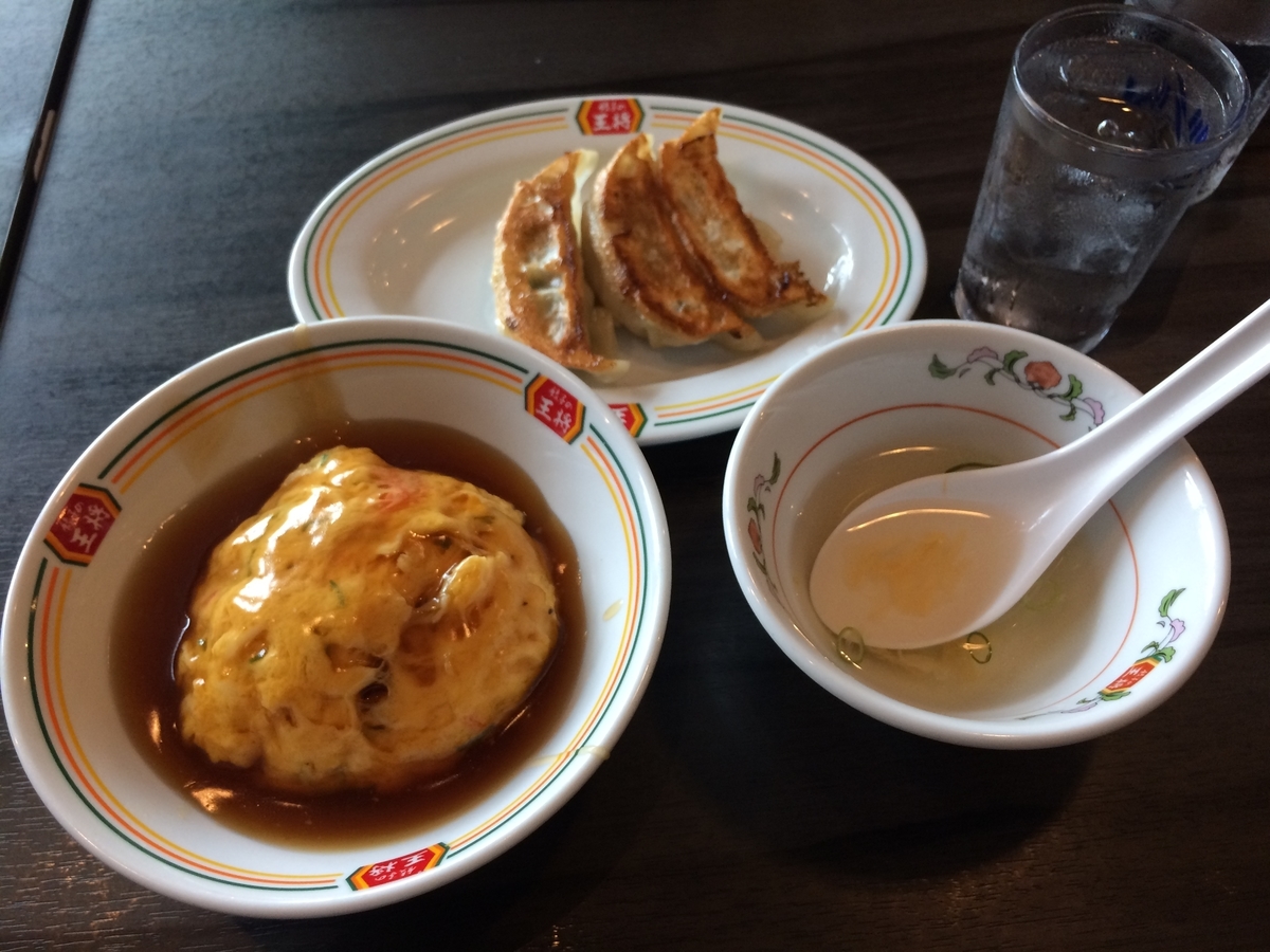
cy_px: 476
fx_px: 1064
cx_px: 635
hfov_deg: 61.7
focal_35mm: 29
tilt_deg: -59.8
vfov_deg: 48.2
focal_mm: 4.15
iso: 64
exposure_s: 1/30
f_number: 2.2
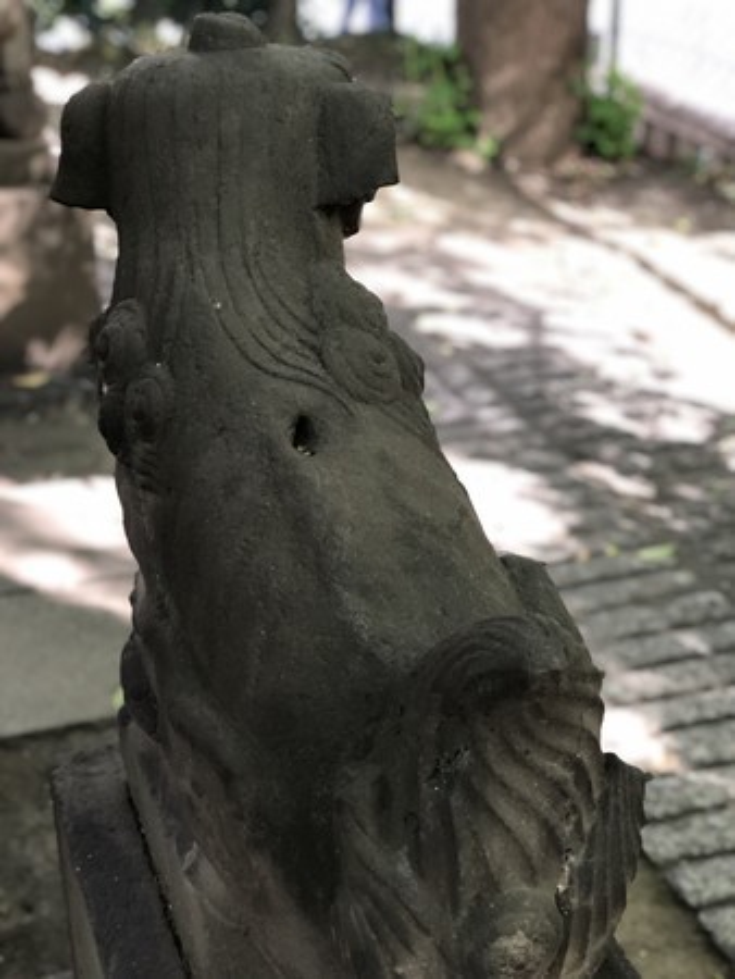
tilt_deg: -27.7
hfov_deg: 25.7
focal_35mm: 57
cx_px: 368
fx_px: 1612
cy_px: 490
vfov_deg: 33.8
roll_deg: +1.1
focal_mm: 6.6
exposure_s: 1/30
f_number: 2.8
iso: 200
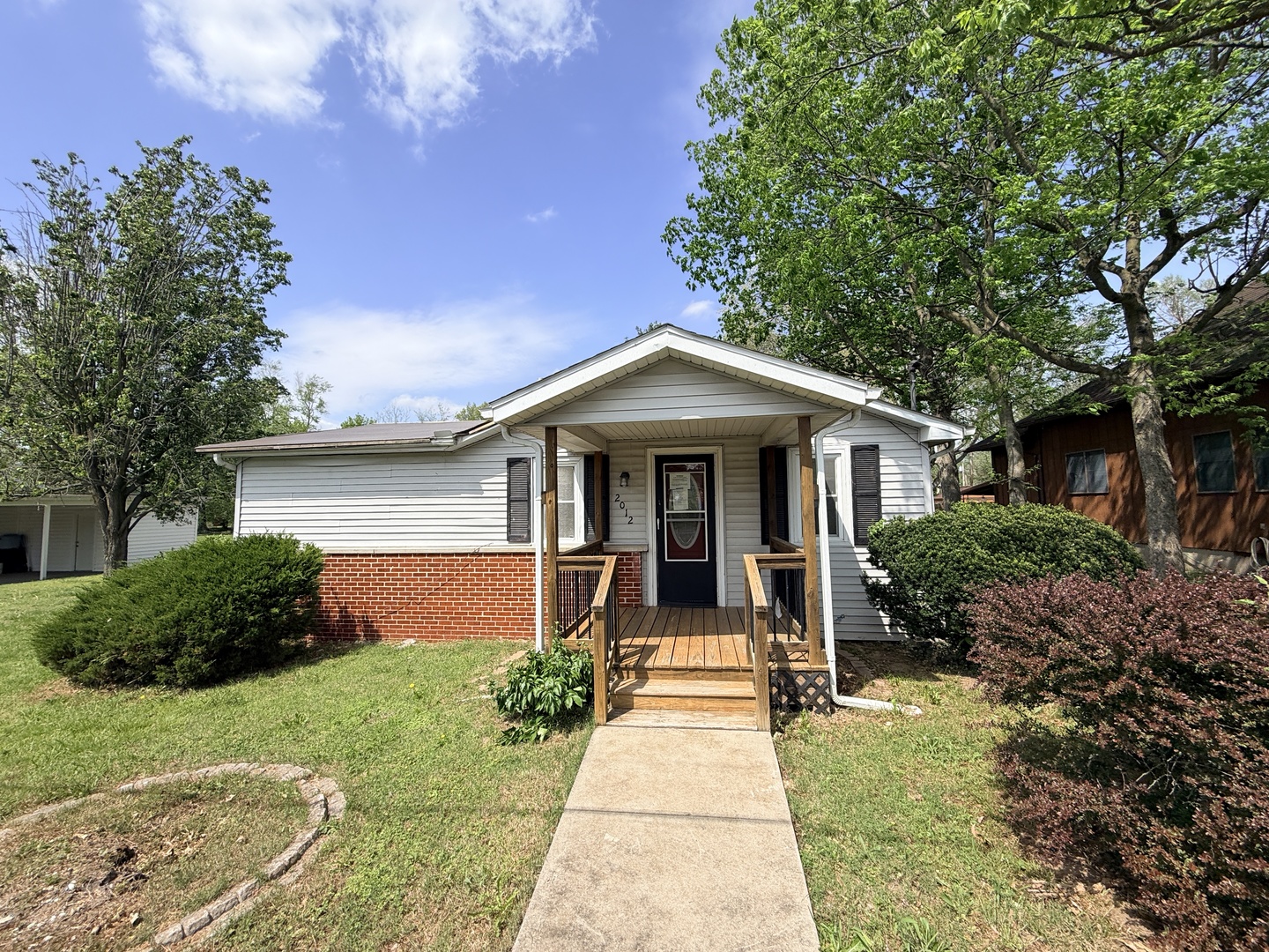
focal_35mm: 14
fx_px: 513
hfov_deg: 102.1
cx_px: 634
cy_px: 476
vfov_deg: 85.7
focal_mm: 2.22
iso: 20
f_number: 2.2
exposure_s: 1/809
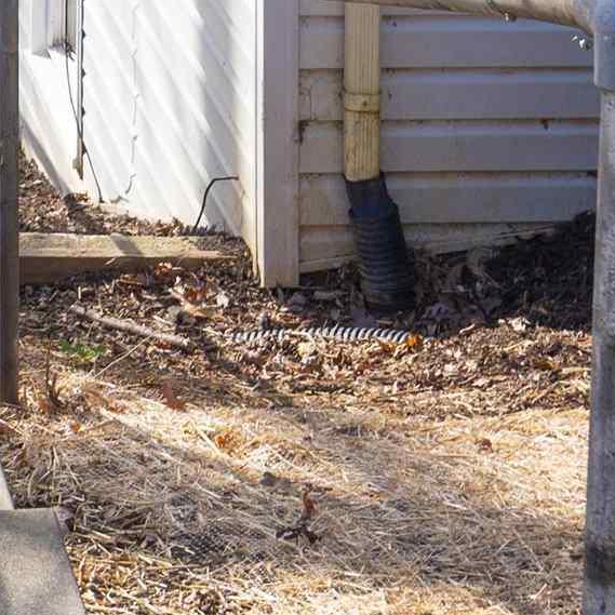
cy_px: -347
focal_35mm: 134
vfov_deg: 12.3
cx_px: -382
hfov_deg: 12.2
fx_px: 2696
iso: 100
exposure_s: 1/250
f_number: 5
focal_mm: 19.5
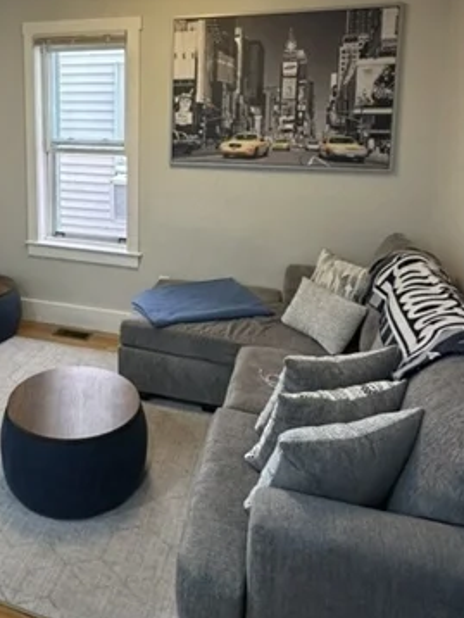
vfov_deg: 57.8
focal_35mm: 30
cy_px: 178
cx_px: 117
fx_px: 536
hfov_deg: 45.3
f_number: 2.2
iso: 160
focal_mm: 2.22
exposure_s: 1/60
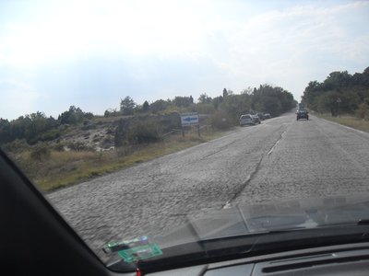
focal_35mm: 35
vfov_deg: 40.7
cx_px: 184
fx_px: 373
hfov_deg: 52.6
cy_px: 138
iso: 80
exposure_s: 1/250
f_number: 7
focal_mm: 6.3
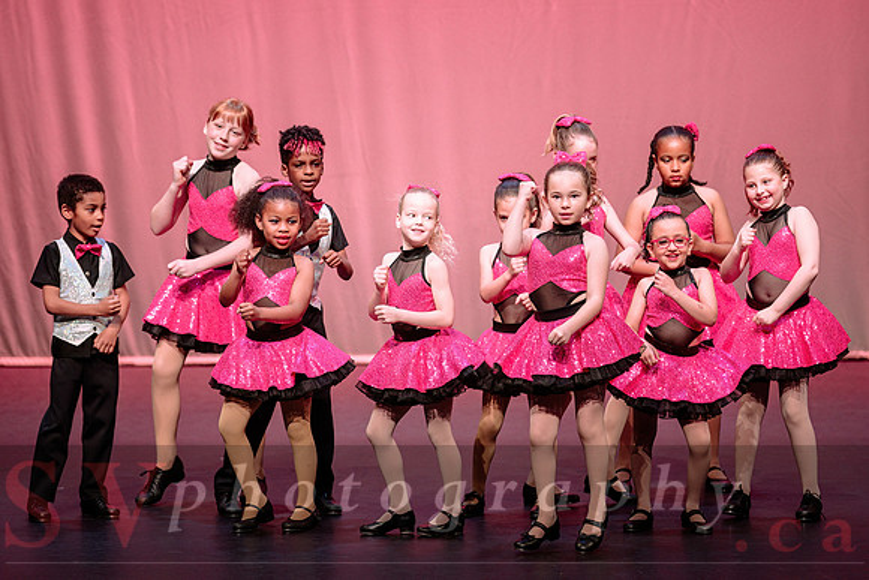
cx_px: 434
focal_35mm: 191
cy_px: 238
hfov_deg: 10.7
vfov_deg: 7.2
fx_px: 4619
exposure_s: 1/400
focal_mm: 155
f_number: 2.8
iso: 1250
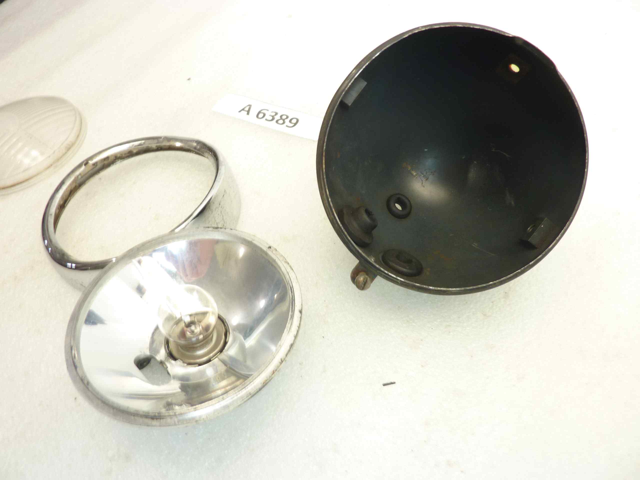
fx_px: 462
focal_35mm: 25
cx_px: 320
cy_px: 240
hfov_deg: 69.4
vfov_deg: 54.9
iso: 80
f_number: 3.3
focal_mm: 4.1
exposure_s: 1/13
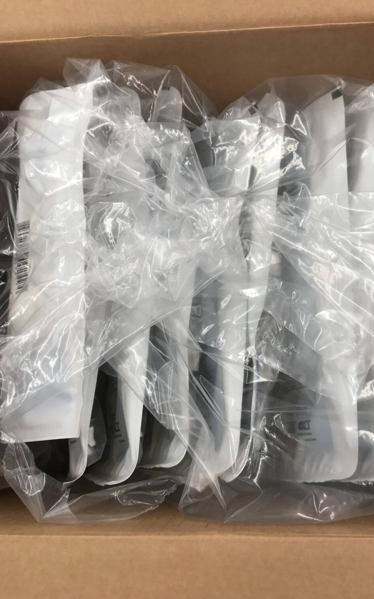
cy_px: 300
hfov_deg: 41.6
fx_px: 489
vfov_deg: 62.9
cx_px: 225
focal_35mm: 30
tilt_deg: -75.4
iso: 40
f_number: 1.8
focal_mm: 3.99
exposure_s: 1/120
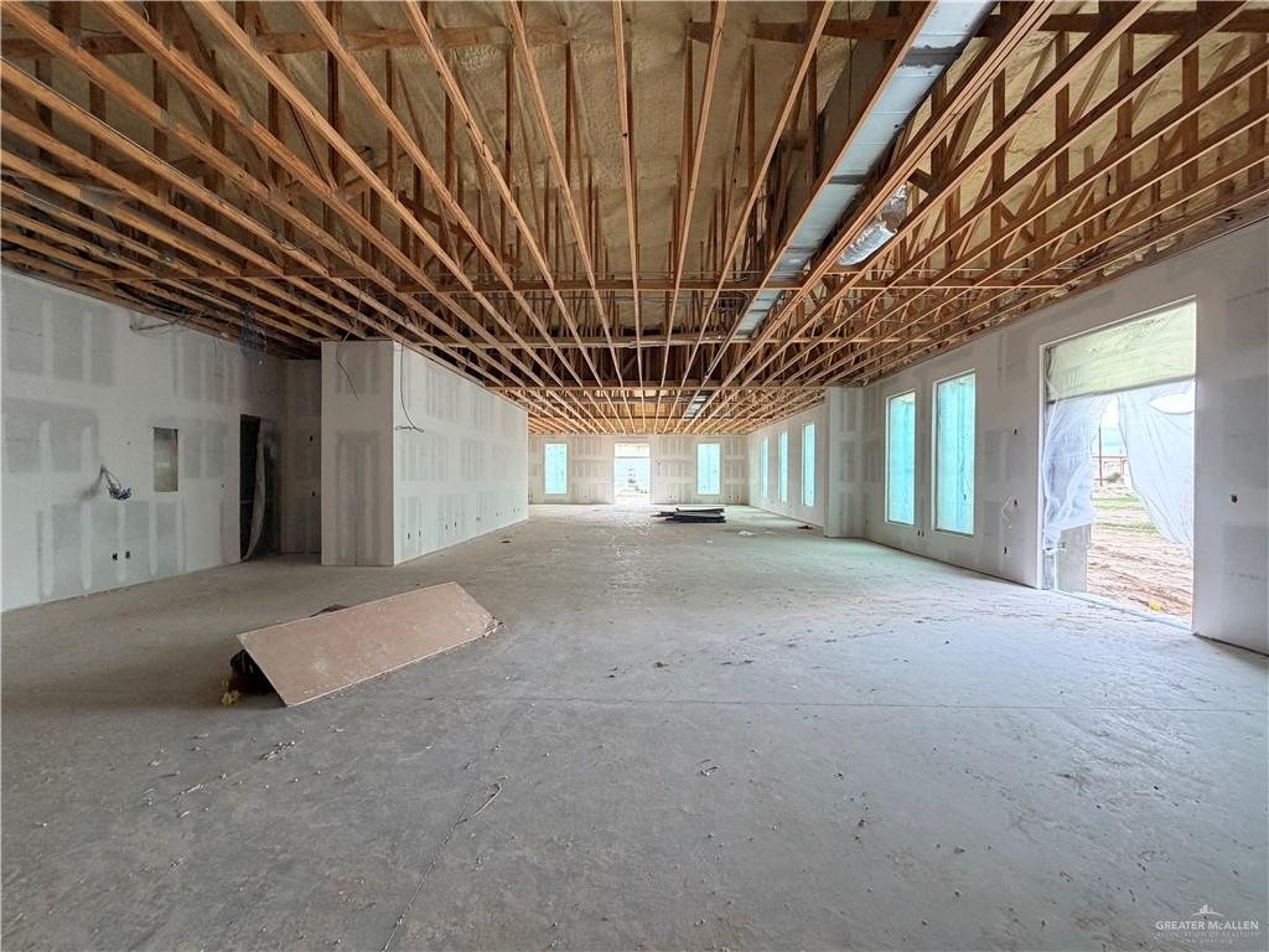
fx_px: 513
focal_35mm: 14
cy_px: 476
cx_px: 634
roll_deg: +0.3
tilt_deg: -0.6
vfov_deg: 85.7
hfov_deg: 102.1
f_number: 2.2
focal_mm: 2.22
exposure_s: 1/121
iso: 250
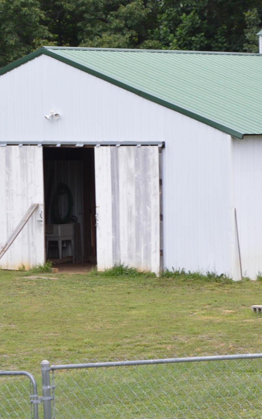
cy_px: 141
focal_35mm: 179
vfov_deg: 11.7
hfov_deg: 7.3
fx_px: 2045
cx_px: 269
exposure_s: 1/160
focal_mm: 55
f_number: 6.3
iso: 100
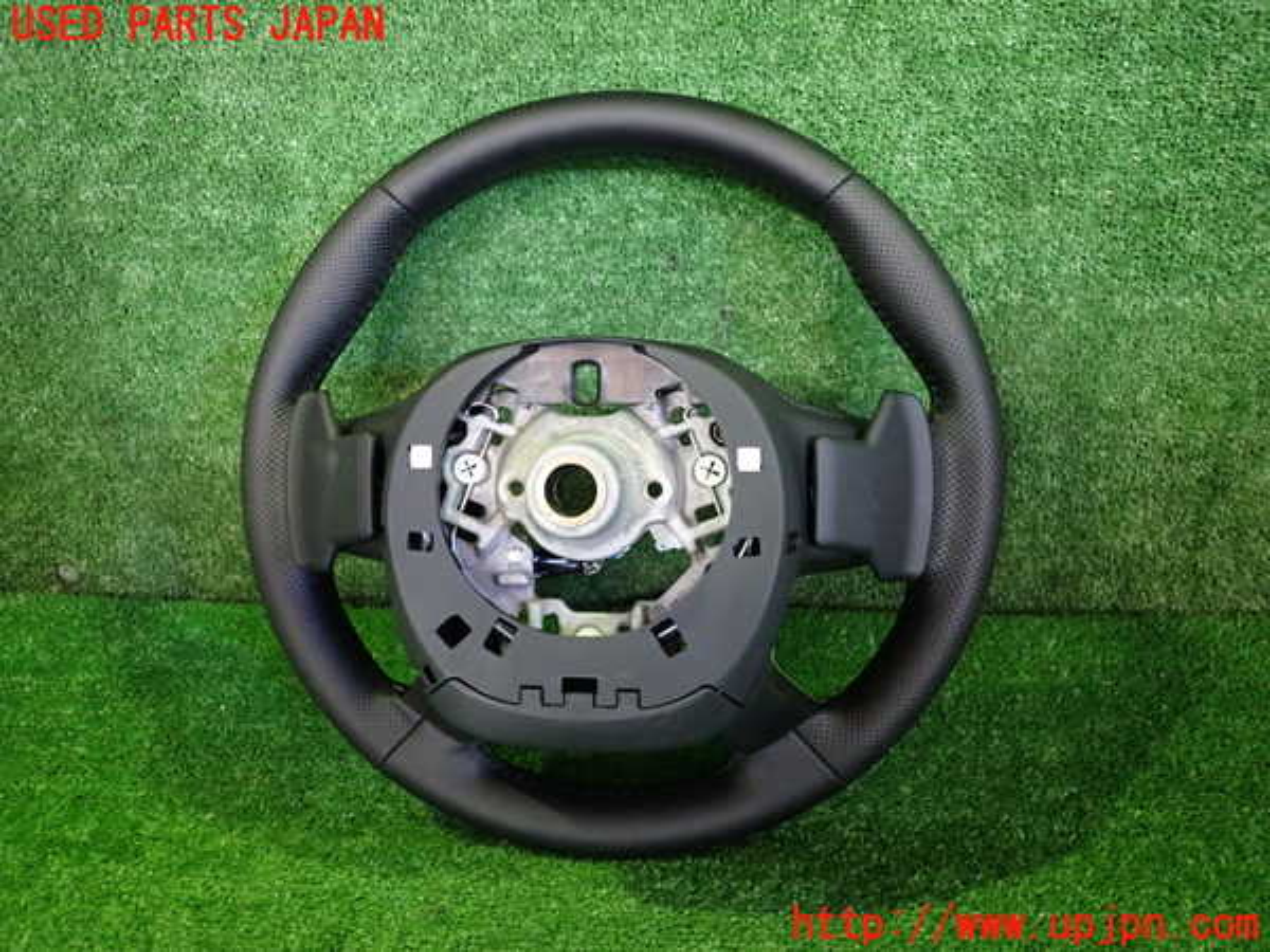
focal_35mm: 25
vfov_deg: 54.9
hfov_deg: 69.4
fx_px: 917
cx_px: 635
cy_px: 476
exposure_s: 1/30
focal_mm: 4.5
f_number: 2
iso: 800
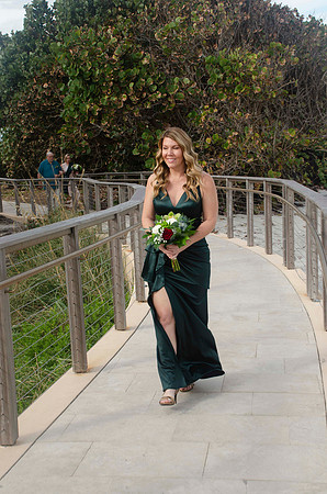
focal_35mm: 52
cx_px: 164
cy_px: 247
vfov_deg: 37.9
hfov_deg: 25.6
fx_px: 719
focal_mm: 35
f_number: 10
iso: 100
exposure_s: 1/250
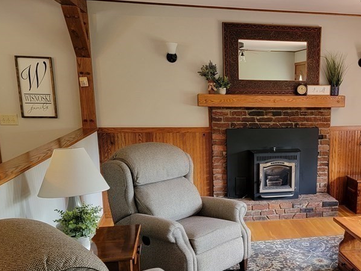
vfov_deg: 34.9
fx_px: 428
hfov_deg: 44.2
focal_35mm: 41
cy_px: 177
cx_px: 271
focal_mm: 6.7
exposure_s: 1/40
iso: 160
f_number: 1.8
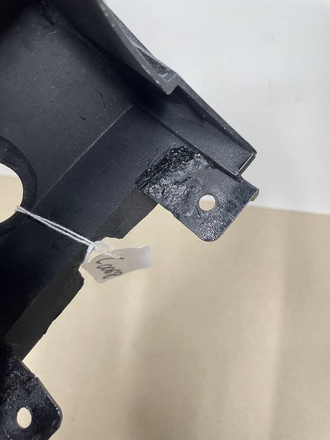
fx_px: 330
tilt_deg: -62.4
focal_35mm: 26
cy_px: 220
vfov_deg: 67.3
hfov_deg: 53.1
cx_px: 165
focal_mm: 4.2
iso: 100
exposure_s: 1/50
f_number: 1.6
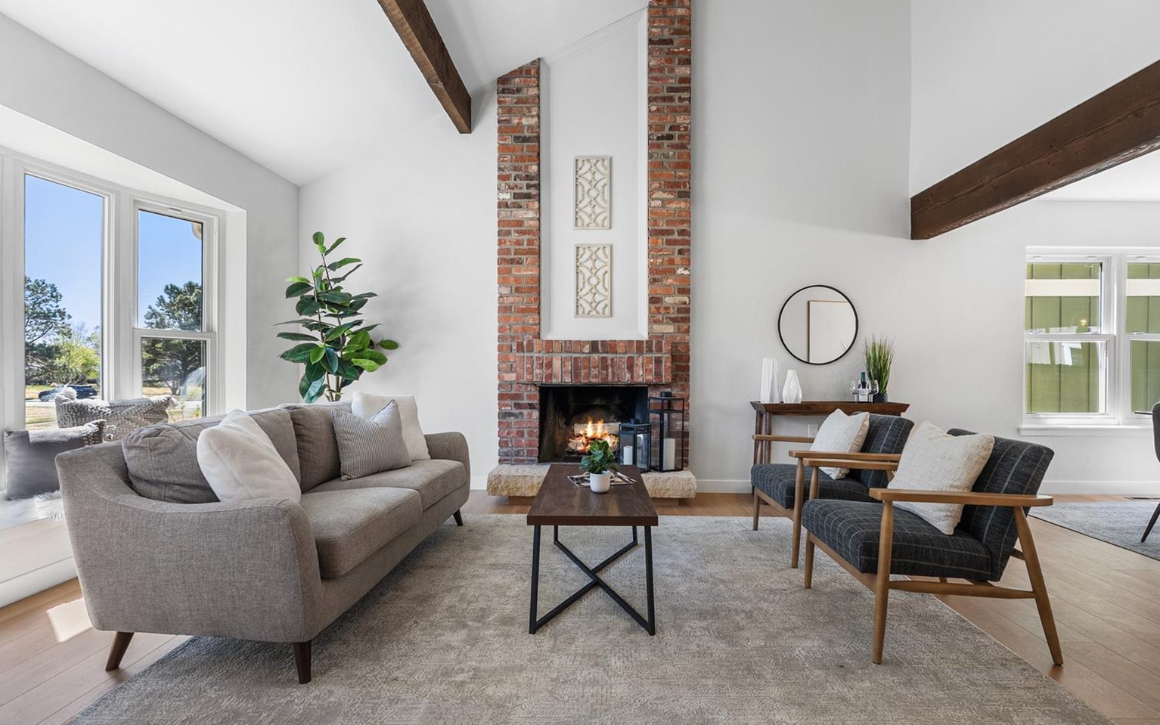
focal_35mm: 17
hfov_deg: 94.3
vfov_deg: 68.0
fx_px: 537
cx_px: 600
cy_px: 376
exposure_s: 1/2.5
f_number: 8
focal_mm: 16
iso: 200
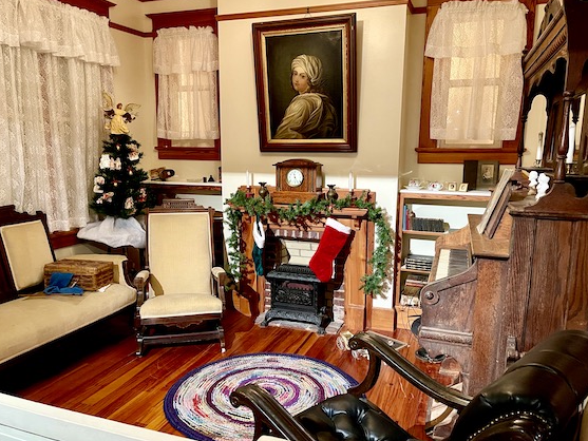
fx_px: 476
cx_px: 292
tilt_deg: -10.8
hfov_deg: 63.4
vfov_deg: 49.7
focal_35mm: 28
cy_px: 232
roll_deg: -0.2
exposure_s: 1/40
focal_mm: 5.1
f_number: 1.6
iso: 640
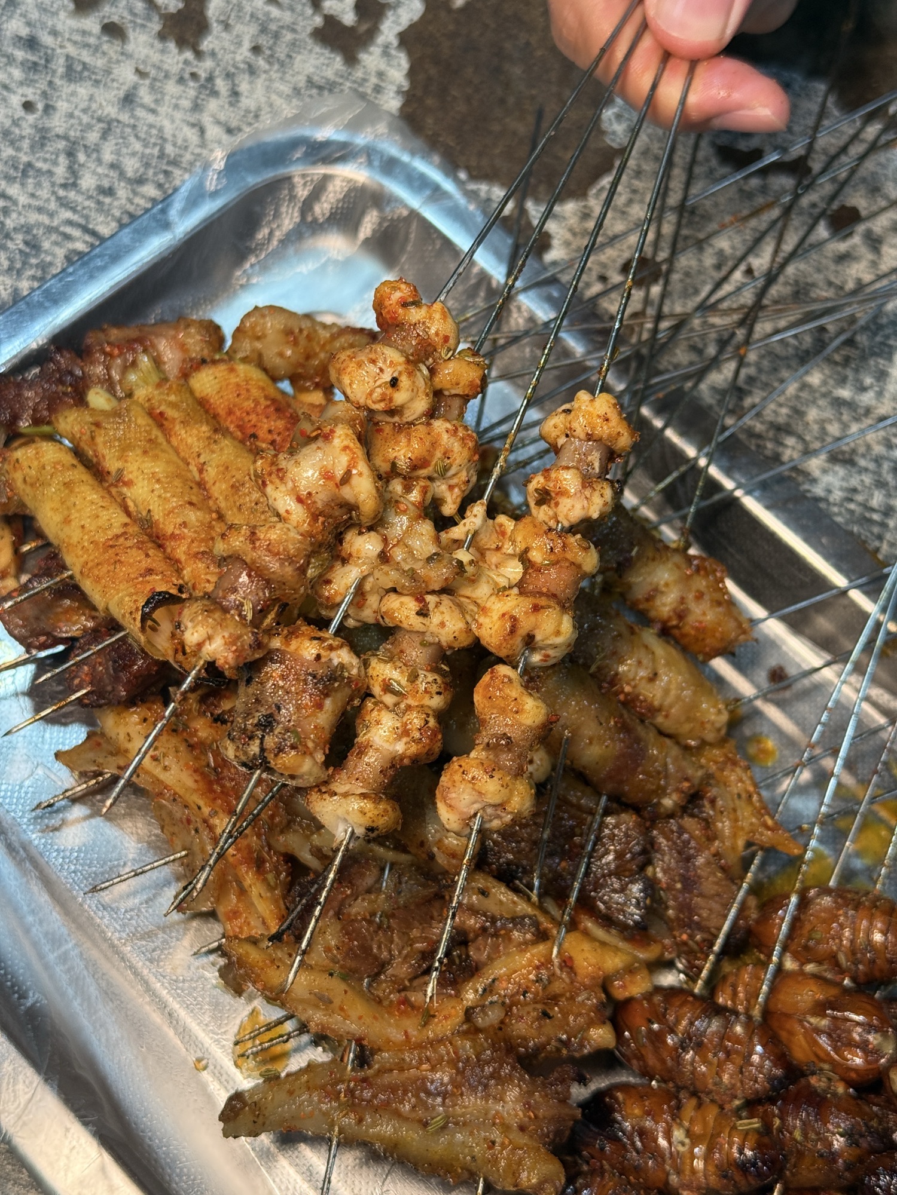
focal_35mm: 48
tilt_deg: -64.9
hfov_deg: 30.3
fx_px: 1658
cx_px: 448
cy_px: 598
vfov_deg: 39.7
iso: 64
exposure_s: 1/100
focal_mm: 6.76
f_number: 1.78
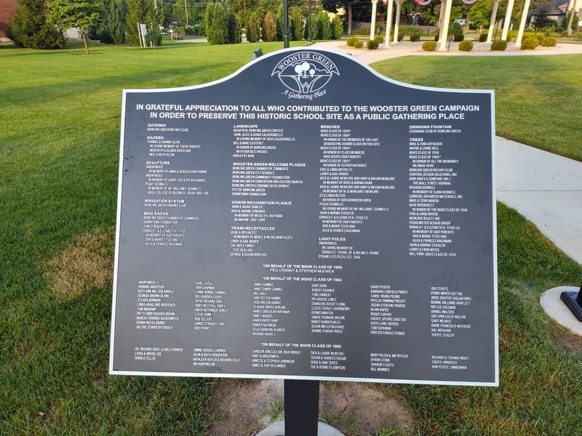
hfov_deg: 73.9
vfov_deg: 58.9
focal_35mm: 23
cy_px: 218
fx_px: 387
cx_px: 291
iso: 100
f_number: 1.8
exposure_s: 1/429
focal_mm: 5.56
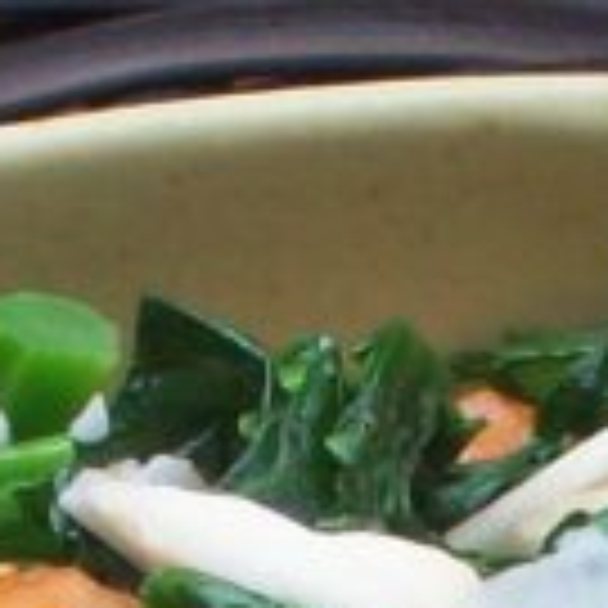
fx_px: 13592
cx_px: 775
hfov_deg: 2.6
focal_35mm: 684
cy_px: 1910
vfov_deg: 2.5
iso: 80
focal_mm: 14.3
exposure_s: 1/180
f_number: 4.3
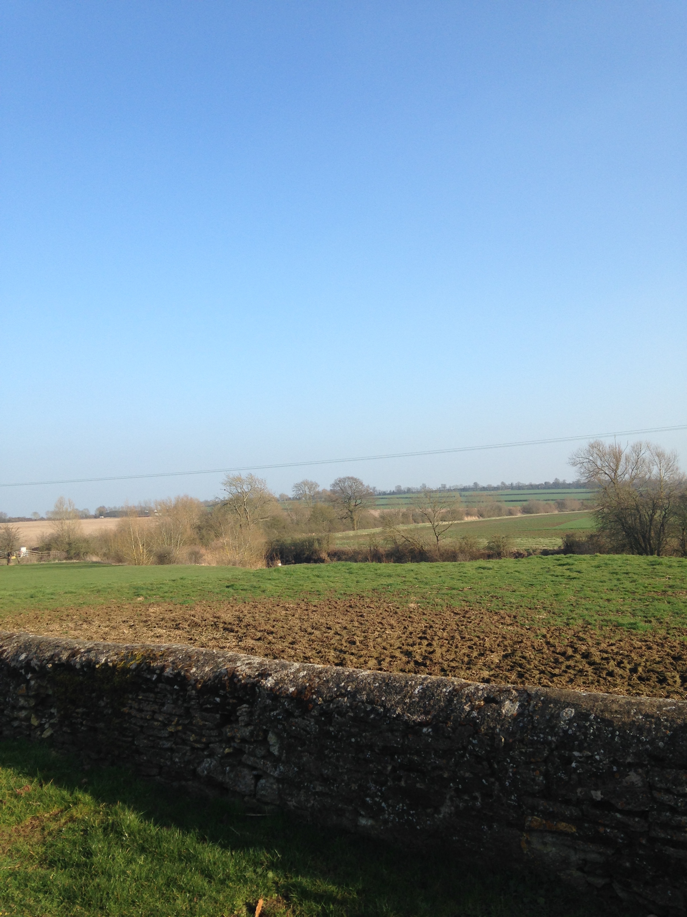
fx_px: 873
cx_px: 344
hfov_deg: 42.9
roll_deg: +1.7
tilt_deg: +5.5
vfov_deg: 55.4
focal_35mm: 33
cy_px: 458
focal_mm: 4.12
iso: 50
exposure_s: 1/847
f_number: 2.4
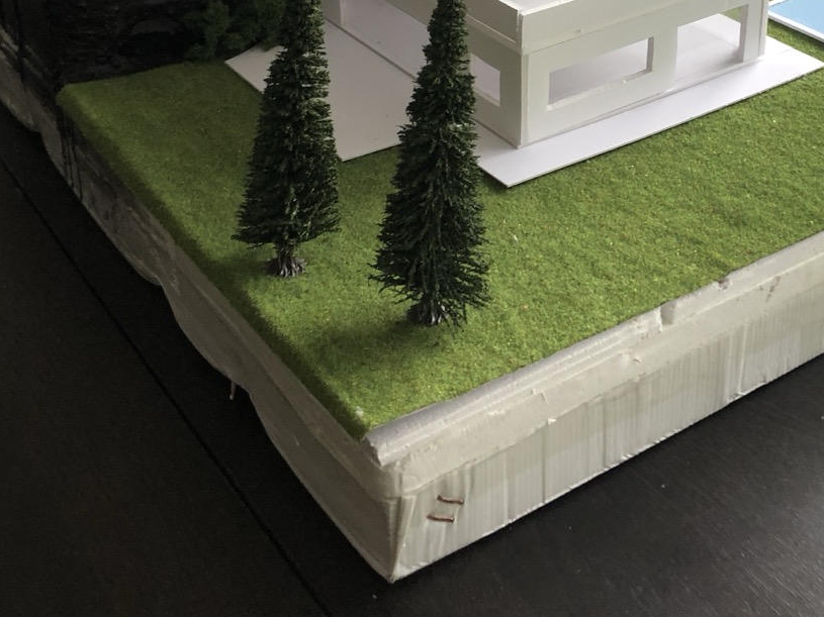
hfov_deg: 34.7
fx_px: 1309
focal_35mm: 55
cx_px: 532
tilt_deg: -23.5
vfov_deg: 25.4
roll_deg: +0.6
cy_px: 16
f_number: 1.8
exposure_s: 1/24
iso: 32
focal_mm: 3.99
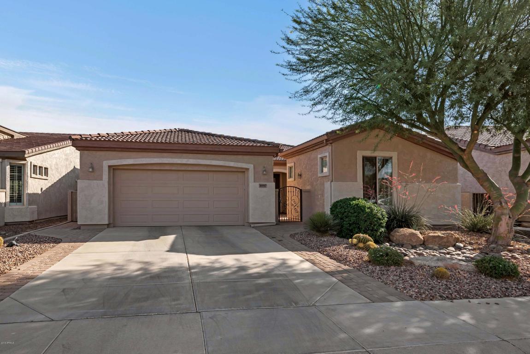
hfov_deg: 86.9
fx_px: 280
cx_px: 265
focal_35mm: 19
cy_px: 177
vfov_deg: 64.6
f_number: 13
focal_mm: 19
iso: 250
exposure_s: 1/200
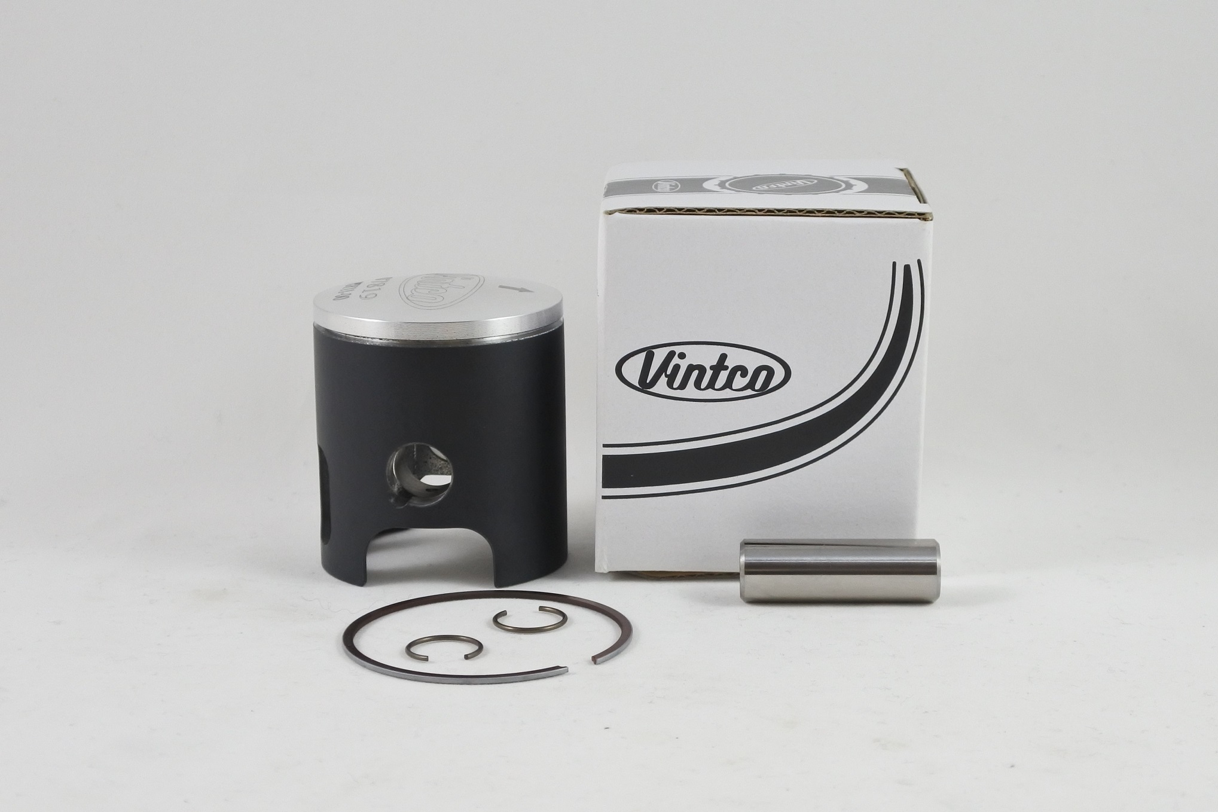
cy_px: 406
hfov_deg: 41.1
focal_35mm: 48
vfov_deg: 28.1
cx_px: 609
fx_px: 1624
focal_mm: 18
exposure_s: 1/125
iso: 400
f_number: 4.5
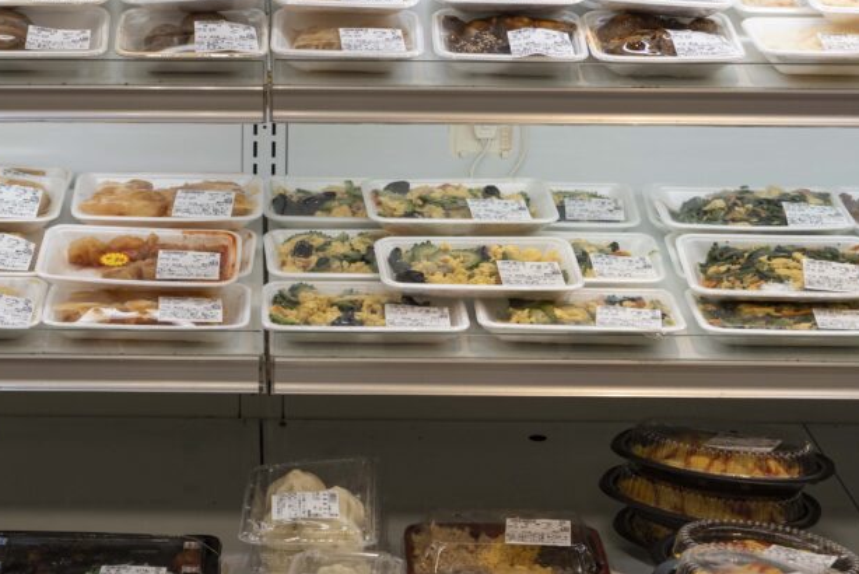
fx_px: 2387
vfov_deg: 13.7
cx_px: 228
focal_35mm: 100
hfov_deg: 20.3
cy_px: 247
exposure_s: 1/160
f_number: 5.6
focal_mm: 60
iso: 400
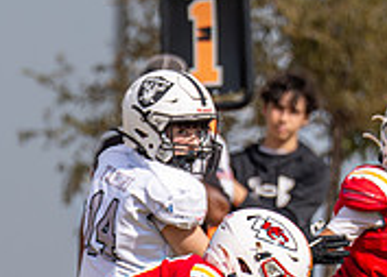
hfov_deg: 1.5
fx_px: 14508
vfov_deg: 1.1
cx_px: 31
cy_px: 316
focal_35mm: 1318
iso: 160
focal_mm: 200
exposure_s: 1/6400
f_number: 2.8
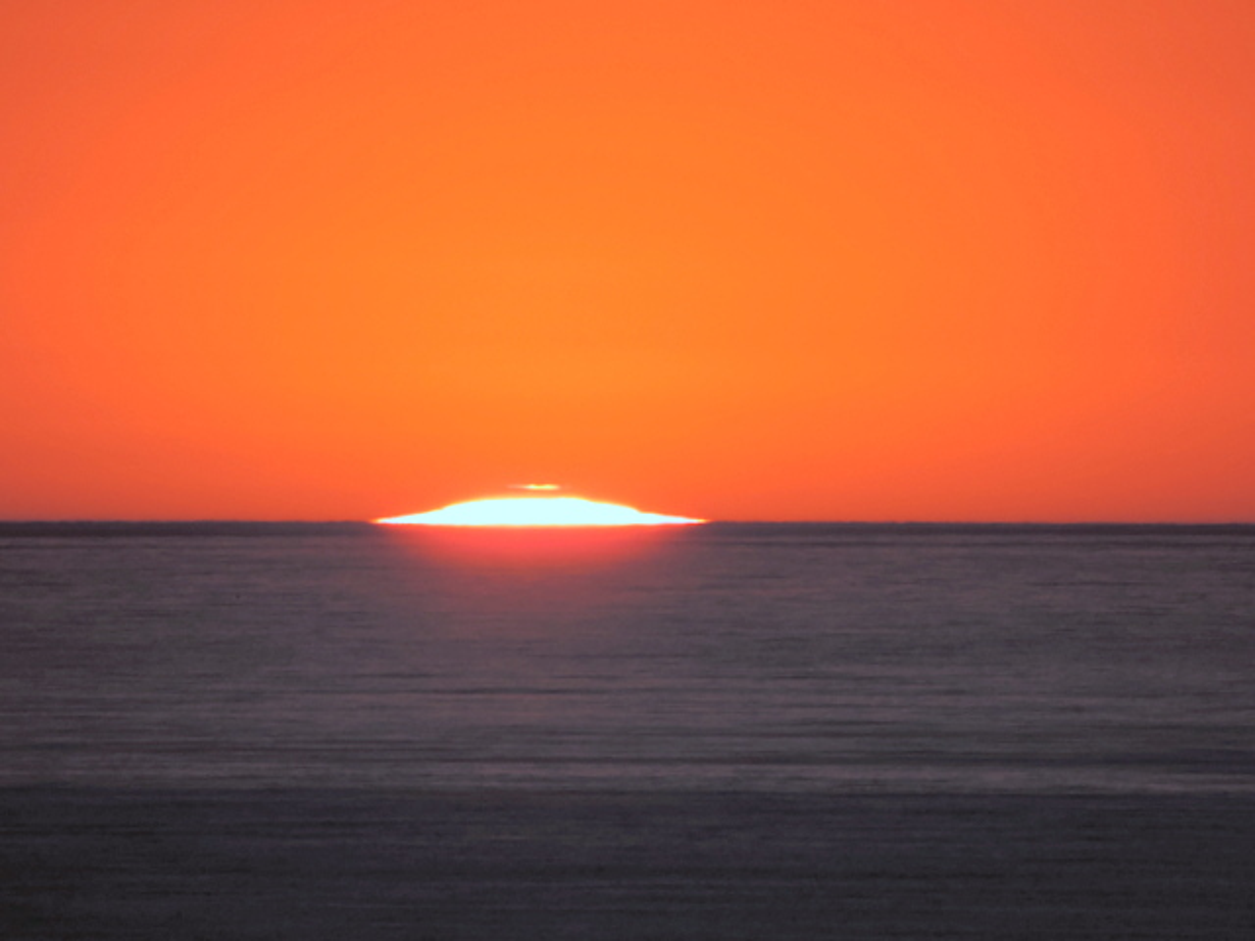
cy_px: 470
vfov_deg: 1.5
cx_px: 628
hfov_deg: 2.0
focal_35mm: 1000
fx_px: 36255
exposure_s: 1/1000
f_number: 5.9
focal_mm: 180
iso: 80
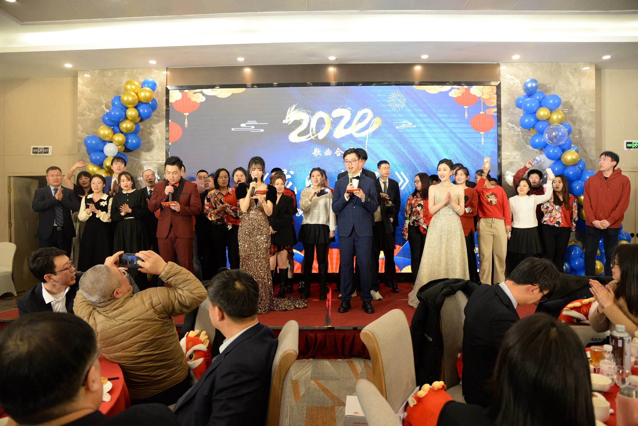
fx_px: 425
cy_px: 213
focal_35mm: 24
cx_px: 319
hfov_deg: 73.7
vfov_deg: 53.2
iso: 2200
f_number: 5
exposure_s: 1/200
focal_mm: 24
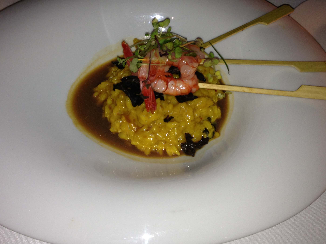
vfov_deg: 30.7
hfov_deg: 40.3
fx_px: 443
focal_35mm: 47
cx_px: 136
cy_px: 85
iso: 64
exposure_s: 1/50
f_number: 2.4
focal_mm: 4.28
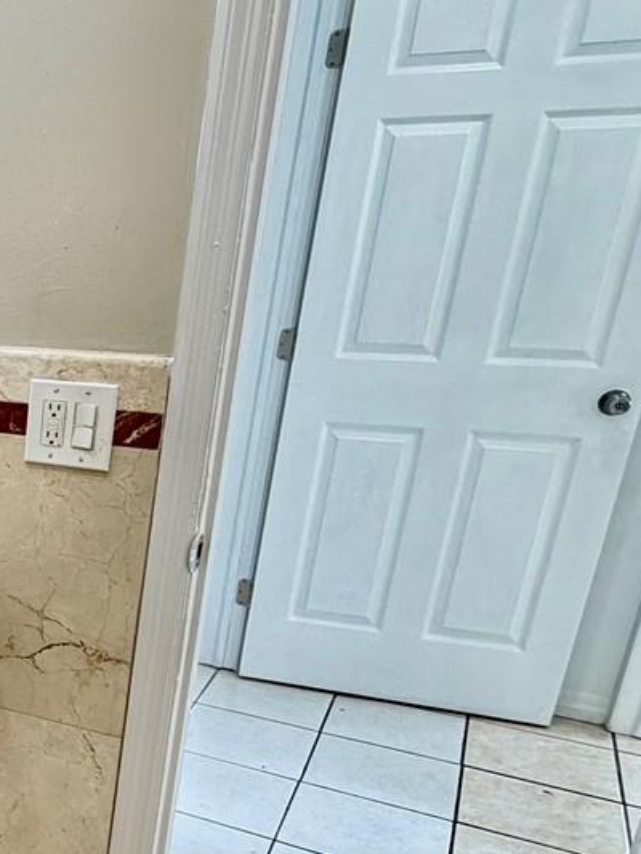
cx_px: -248
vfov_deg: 43.8
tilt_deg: -19.6
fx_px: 1037
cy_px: 601
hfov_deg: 27.2
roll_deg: +0.4
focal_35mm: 42
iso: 320
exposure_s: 1/120
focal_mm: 2.22
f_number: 2.2
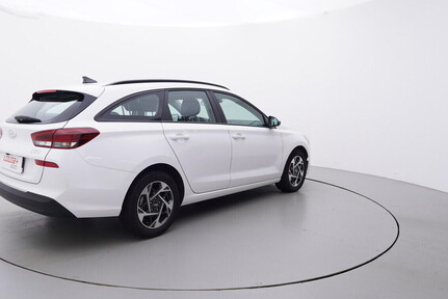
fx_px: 357
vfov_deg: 45.5
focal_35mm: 29
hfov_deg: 63.4
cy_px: 162
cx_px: 168
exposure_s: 1/80
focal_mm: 15
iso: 200
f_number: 5
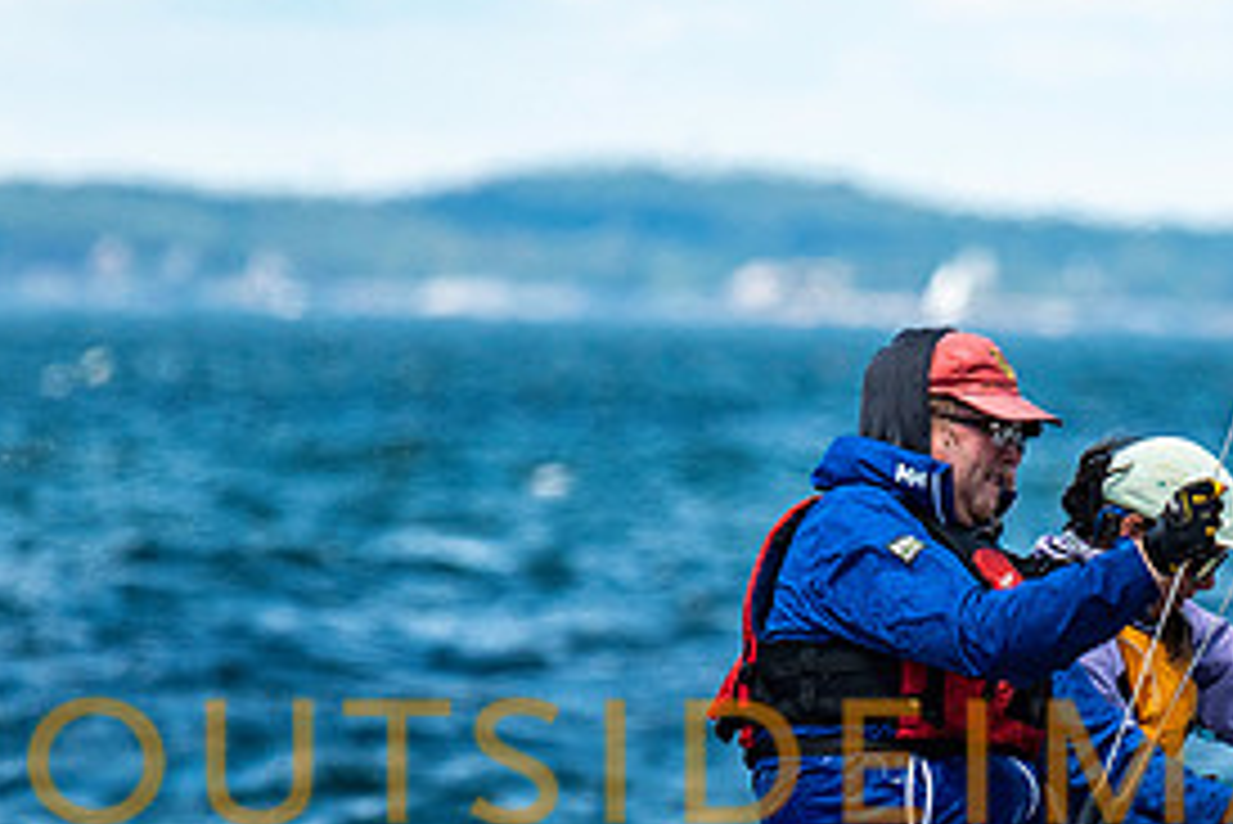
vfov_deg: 1.3
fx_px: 35295
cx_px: 994
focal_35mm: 1030
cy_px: 732
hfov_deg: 2.0
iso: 500
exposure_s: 1/3200
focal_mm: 300
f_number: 5
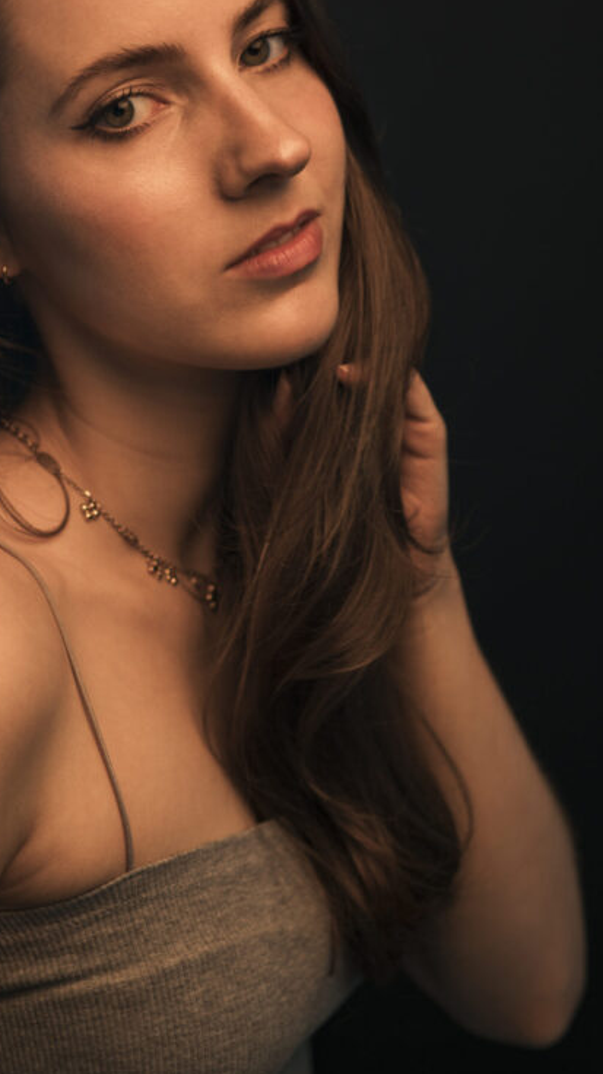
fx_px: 2077
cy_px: 405
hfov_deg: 16.4
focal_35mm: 73
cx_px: 126
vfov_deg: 28.9
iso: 640
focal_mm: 50
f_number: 2.8
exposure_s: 1/125
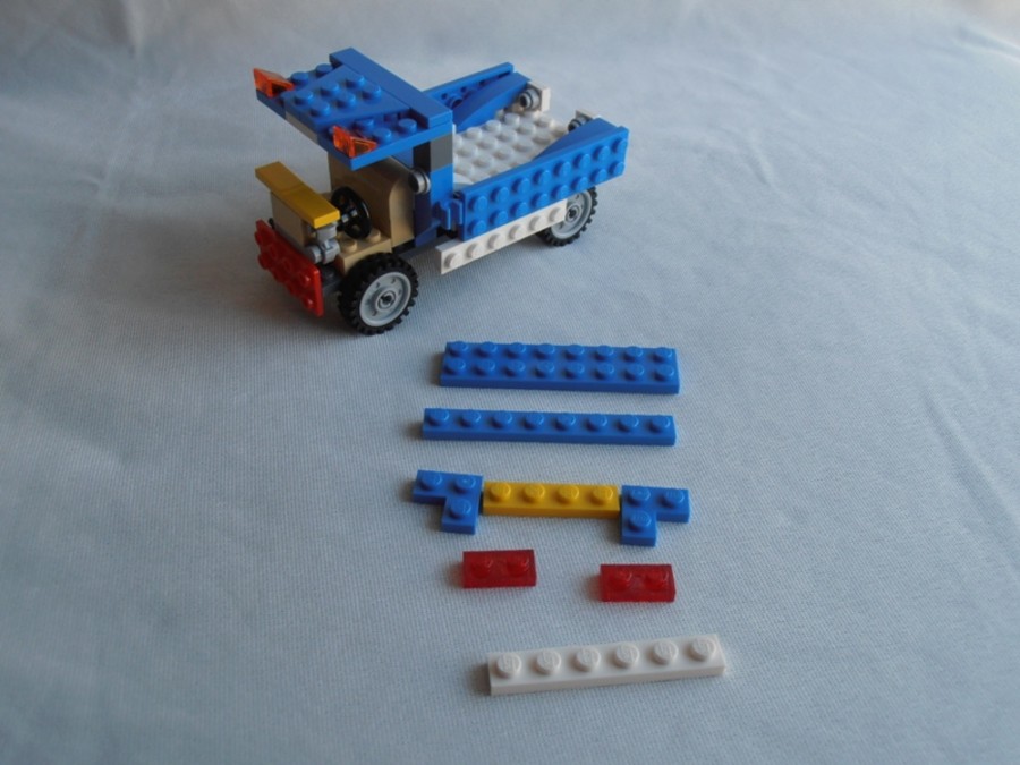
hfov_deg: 50.1
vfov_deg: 38.7
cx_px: 510
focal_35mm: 37
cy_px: 382
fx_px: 1090
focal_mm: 6.61
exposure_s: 1/80
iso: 80
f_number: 3.9
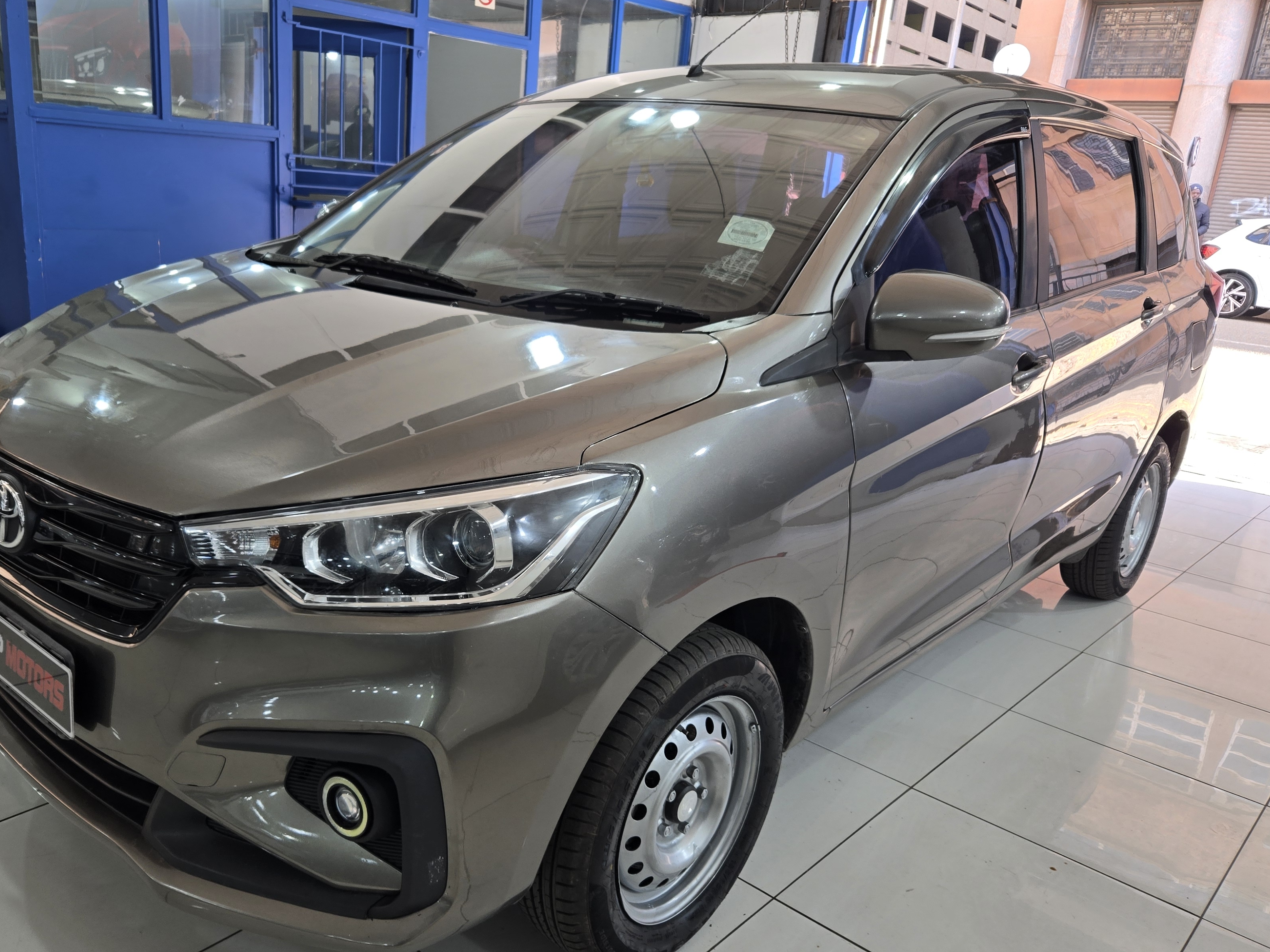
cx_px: 563
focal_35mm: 29
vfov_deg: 48.1
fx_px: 1064
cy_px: 535
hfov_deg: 61.5
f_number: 1.8
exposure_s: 1/100
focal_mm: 5.4
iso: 32
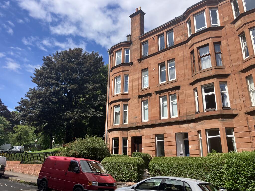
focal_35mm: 28
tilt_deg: +19.6
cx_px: 128
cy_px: 96
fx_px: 206
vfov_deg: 49.7
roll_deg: -0.1
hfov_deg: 63.4
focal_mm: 3.99
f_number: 1.8
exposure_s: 1/2024
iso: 32
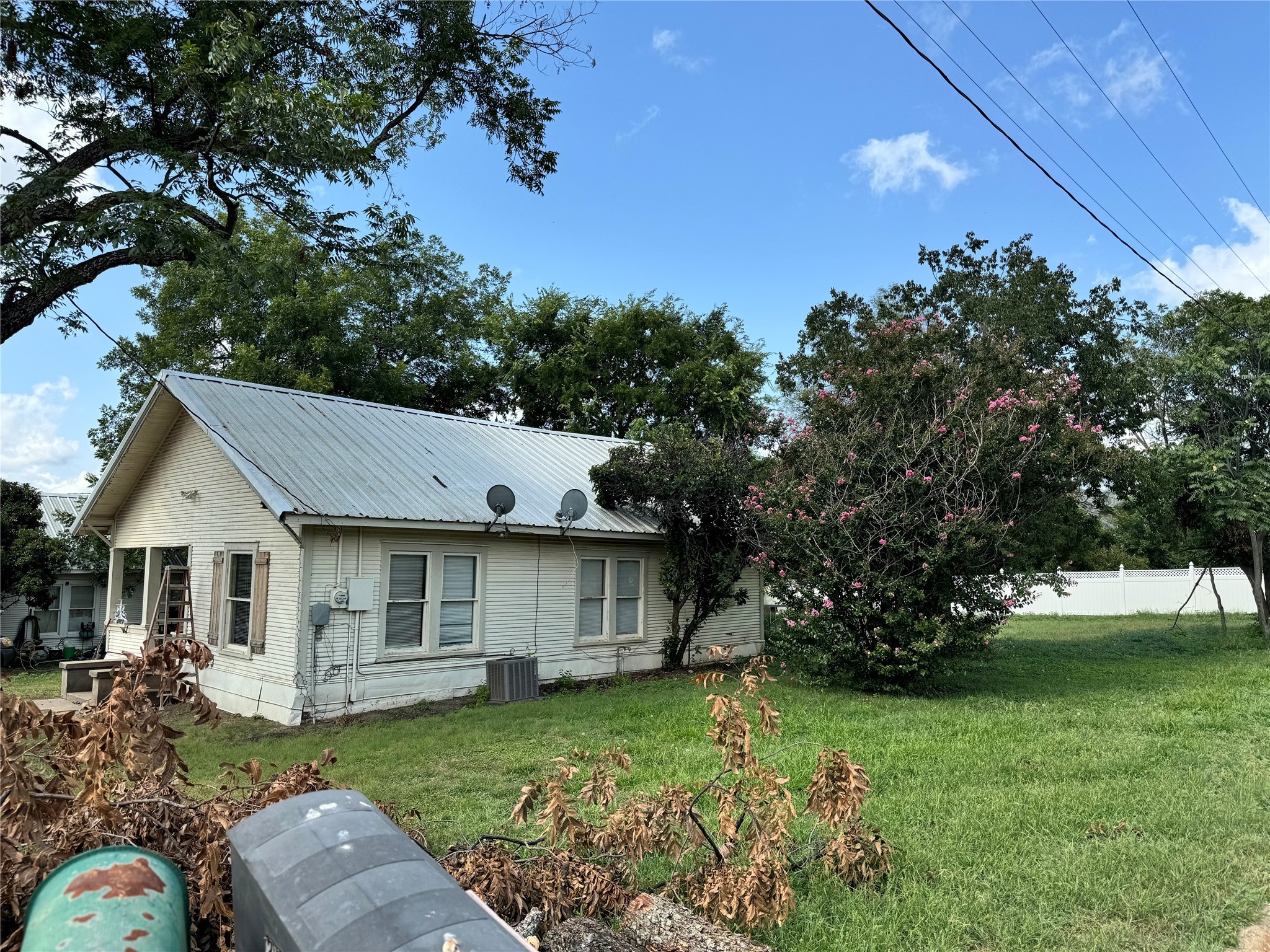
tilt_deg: +7.2
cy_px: 476
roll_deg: -1.0
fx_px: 881
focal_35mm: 24
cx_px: 635
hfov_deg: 71.6
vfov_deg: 56.8
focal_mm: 6.76
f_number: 1.78
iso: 80
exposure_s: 1/2833
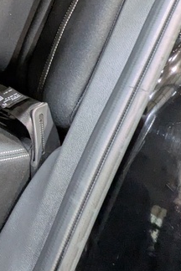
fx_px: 347
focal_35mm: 46
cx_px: -166
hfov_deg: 19.4
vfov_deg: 37.9
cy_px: -2
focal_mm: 1.83
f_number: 2.2
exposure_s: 1/24
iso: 253
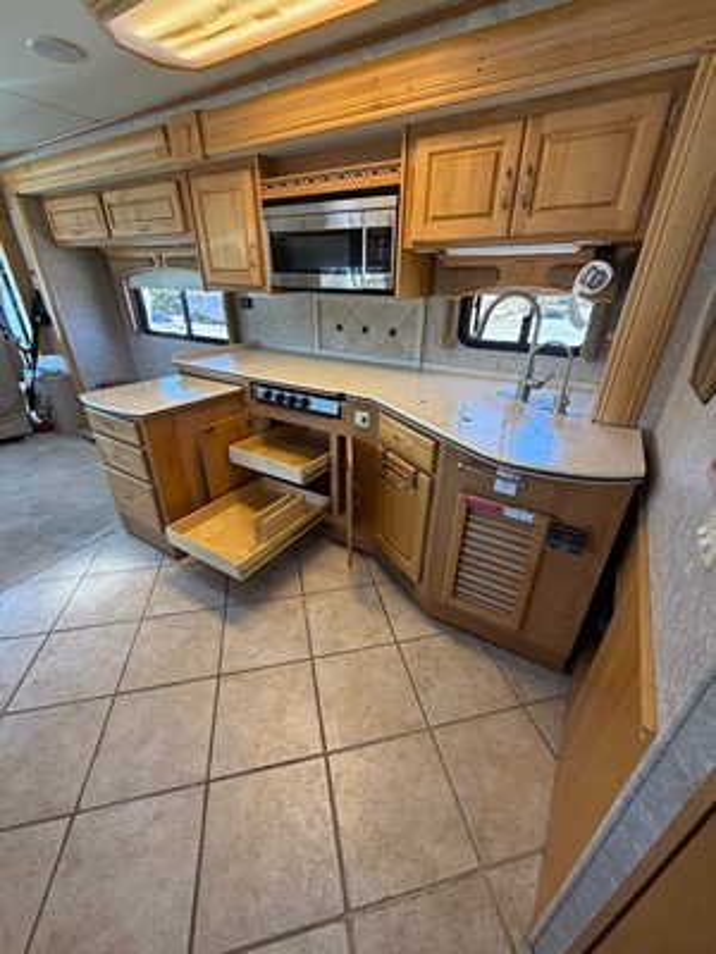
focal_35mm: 14
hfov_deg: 85.7
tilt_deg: -27.0
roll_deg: +0.0
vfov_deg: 102.1
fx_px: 386
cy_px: 477
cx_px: 358
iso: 200
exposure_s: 1/121
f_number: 2.2
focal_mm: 2.22
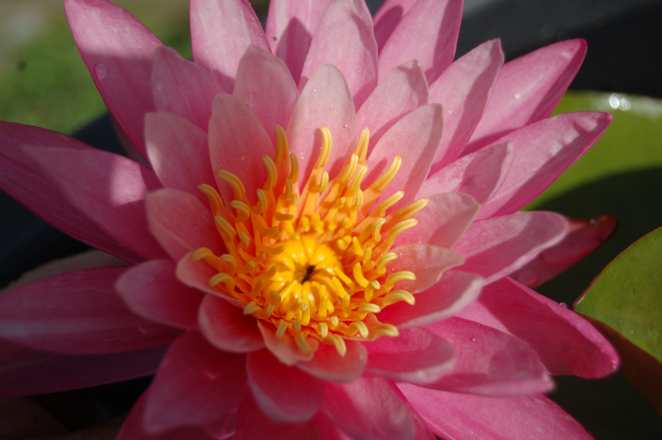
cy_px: 220
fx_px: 1323
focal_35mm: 72
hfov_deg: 28.1
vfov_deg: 18.9
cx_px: 331
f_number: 5.6
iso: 200
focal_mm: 48
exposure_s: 1/1600
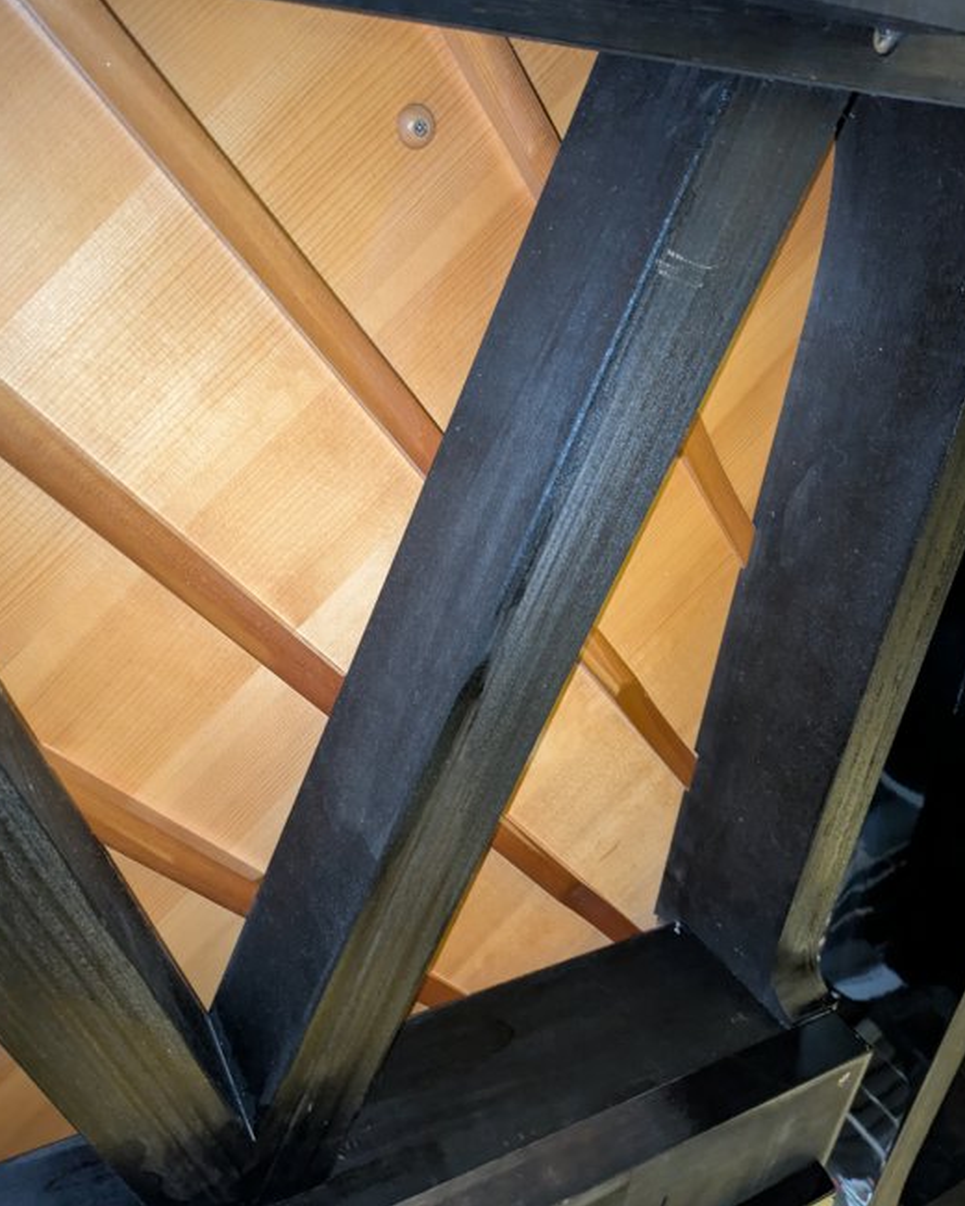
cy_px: 630
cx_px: 479
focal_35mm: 27
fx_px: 964
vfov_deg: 64.0
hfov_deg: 53.2
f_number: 1.89
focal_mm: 5.43
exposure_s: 1/24
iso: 1375
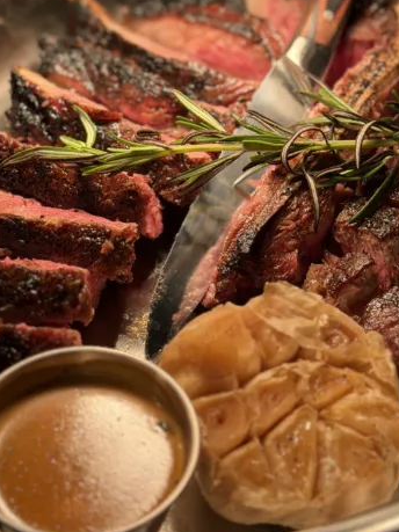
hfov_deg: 19.9
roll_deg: -3.6
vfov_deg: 26.3
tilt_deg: -44.4
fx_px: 1138
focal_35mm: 74
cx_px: 210
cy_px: 216
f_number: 1.78
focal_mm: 6.76
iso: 80
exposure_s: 1/810
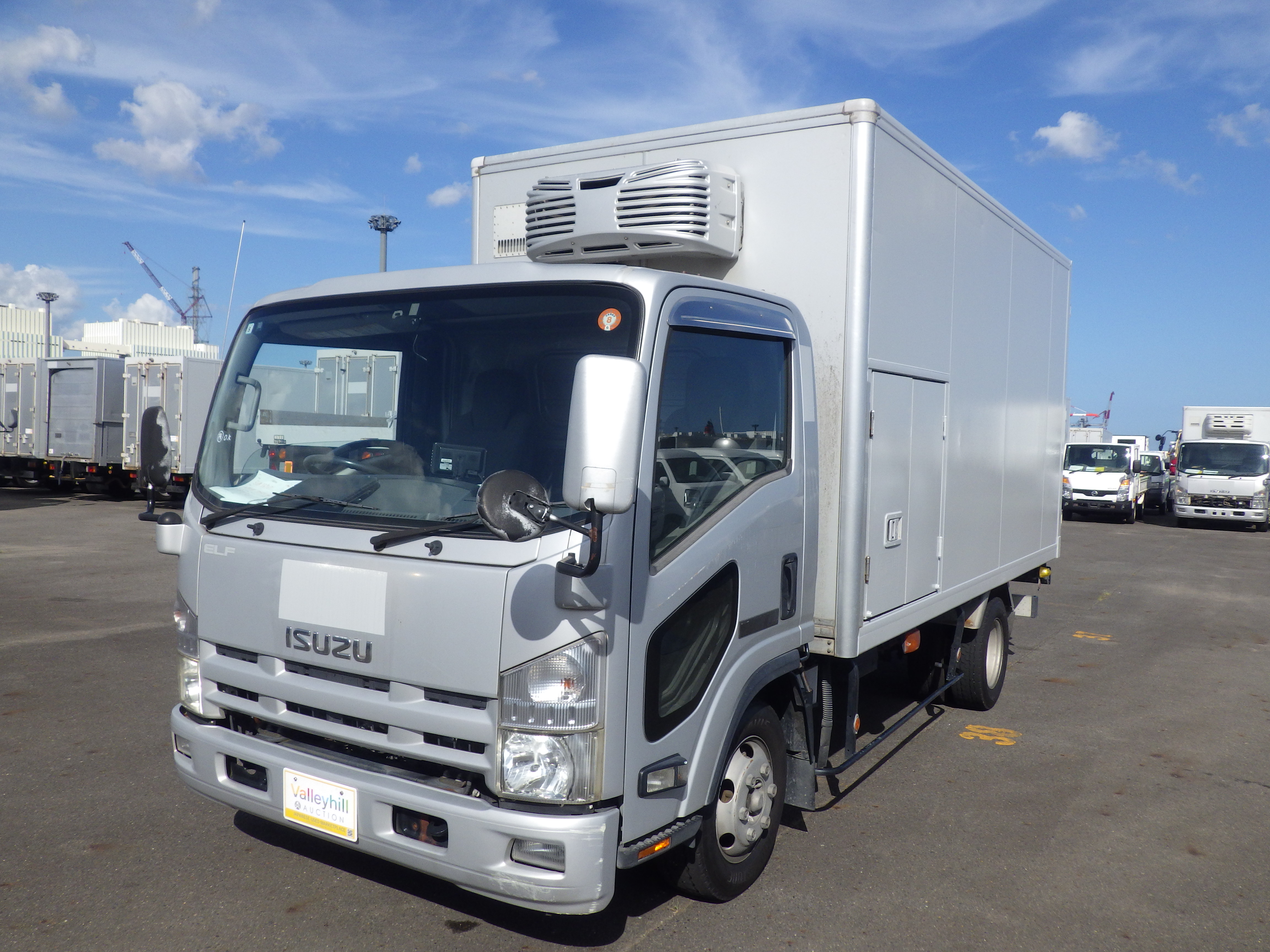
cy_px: 476
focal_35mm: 28
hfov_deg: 63.4
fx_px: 1027
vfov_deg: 49.7
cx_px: 635
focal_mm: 5
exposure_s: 1/1250
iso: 125
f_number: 4.2
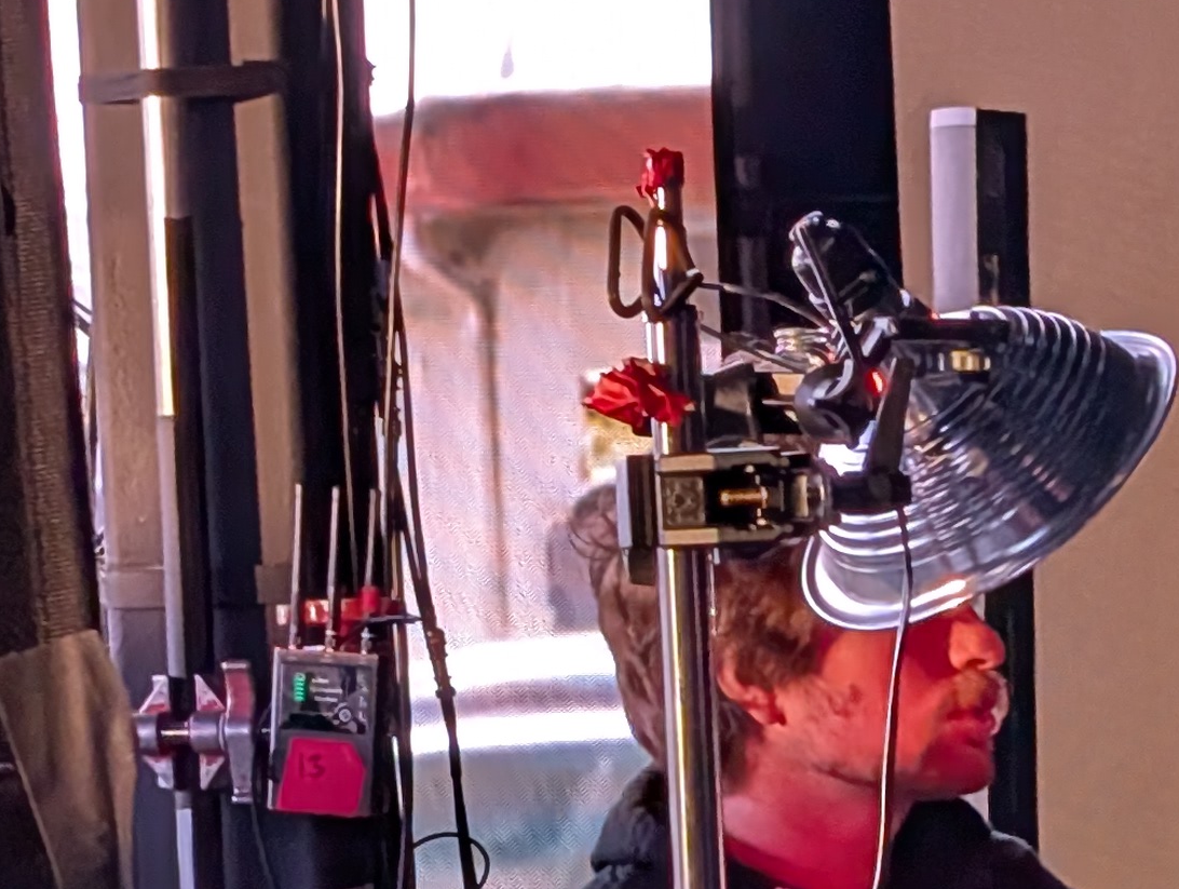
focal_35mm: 183
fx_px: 6244
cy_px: 1264
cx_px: 1009
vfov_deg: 8.0
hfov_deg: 10.7
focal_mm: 6.9
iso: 155
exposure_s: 1/120
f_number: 1.68
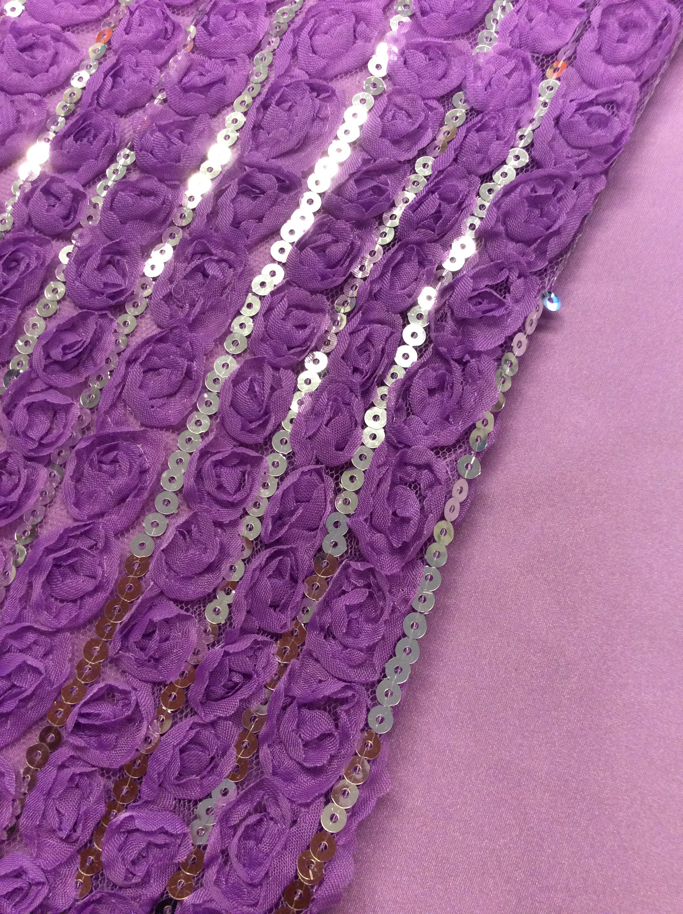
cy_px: 457
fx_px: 870
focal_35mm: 33
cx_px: 342
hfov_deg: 42.8
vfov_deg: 55.4
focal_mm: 3.3
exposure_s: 1/25
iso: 160
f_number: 2.4
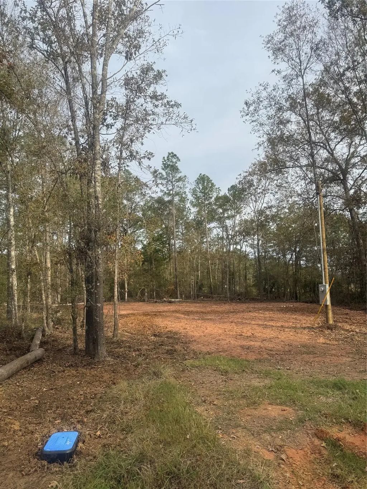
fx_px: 339
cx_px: 184
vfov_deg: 71.6
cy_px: 244
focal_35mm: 24
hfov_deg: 56.8
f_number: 1.78
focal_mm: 6.76
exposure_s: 1/2710
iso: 80
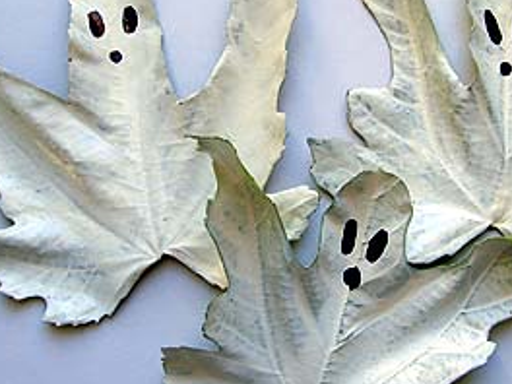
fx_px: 873
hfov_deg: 32.6
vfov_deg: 24.8
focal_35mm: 59
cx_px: 301
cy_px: 186
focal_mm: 6.6
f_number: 3.5
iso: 80
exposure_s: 1/125
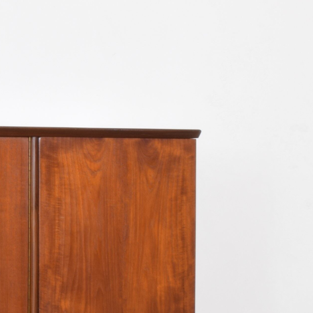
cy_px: 240
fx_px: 1238
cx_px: -143
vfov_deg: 14.3
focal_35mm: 121
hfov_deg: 13.6
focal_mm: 20
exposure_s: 4
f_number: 25
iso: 100
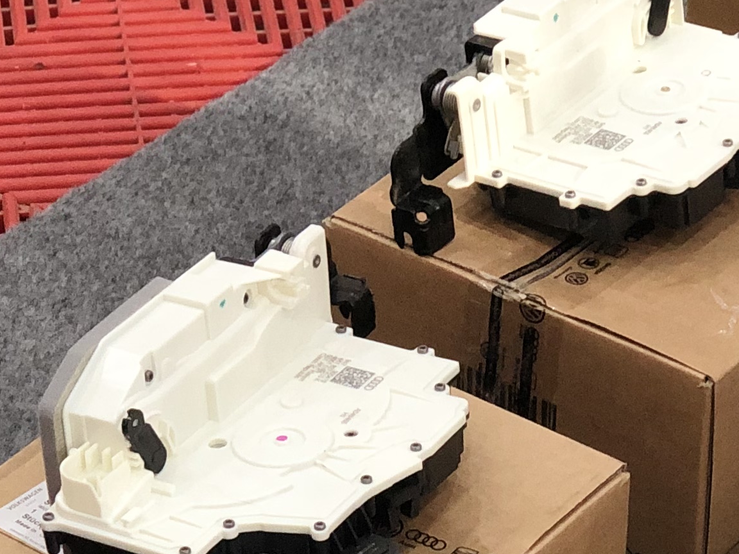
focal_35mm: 182
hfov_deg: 10.8
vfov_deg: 8.1
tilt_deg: -40.1
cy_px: 656
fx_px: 3885
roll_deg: -1.8
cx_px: 519
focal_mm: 6
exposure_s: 1/34
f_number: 2.4
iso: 100
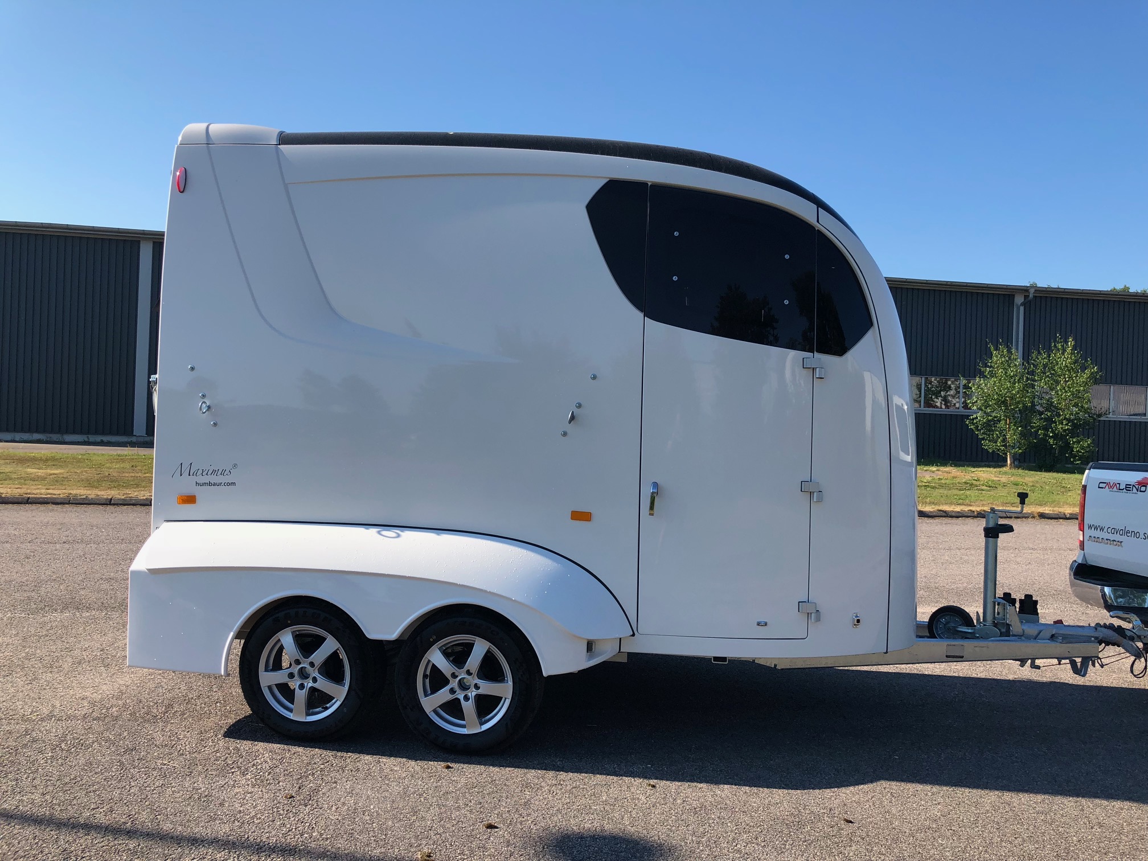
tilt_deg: -0.5
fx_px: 929
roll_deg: -2.0
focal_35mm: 28
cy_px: 430
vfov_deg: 49.7
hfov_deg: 63.4
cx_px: 574
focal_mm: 3.99
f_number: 1.8
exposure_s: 1/1429
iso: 20
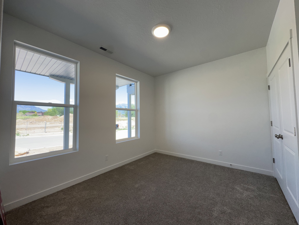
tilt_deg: +2.4
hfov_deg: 102.1
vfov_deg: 85.7
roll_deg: -0.5
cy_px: 112
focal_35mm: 14
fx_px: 121
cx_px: 150
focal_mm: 2.22
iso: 40
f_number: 2.2
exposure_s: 1/134
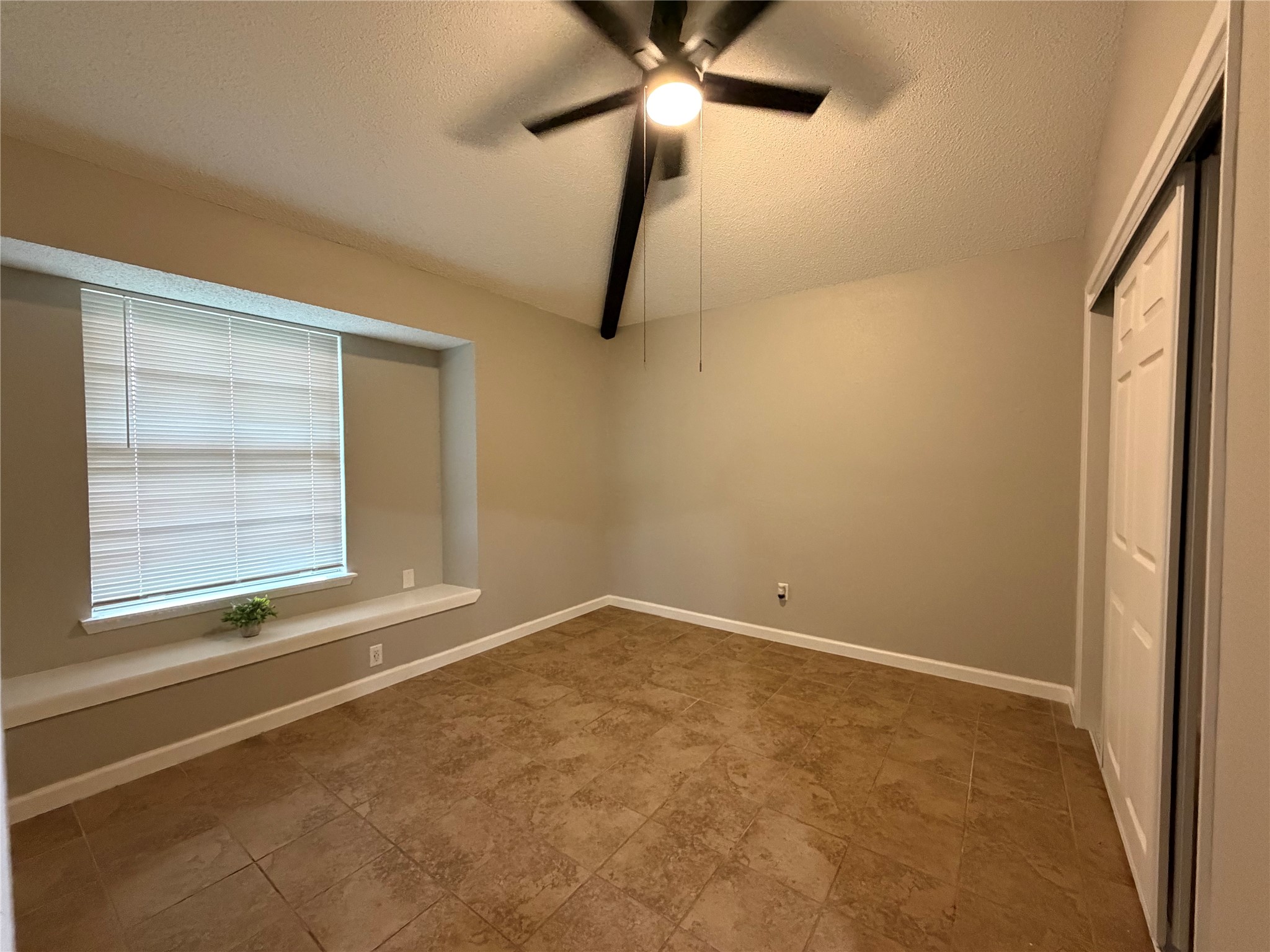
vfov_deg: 85.7
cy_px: 476
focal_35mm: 14
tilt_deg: -1.2
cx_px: 635
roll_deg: +0.6
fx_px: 514
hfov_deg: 102.1
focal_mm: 2.22
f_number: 2.2
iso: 640
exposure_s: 1/60
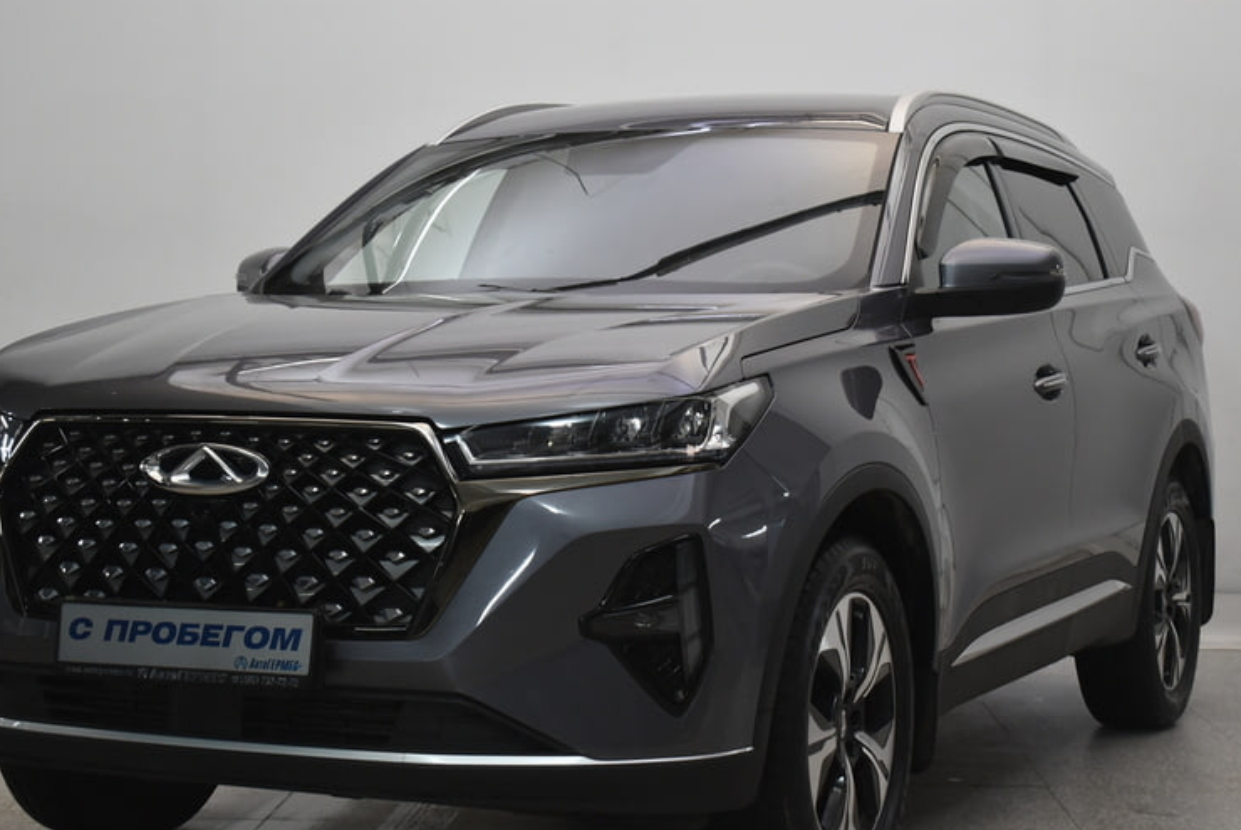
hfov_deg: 27.7
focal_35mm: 73
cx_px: 570
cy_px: 429
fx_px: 2519
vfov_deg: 18.7
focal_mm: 40
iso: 800
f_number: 4.8
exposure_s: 1/80
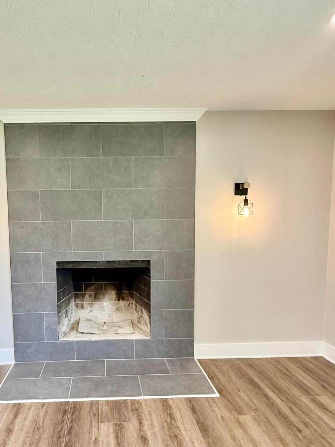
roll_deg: +1.0
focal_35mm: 23
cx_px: 109
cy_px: 244
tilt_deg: -4.3
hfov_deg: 57.5
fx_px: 297
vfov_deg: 73.8
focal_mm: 2.22
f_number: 2.2
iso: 200
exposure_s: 1/60
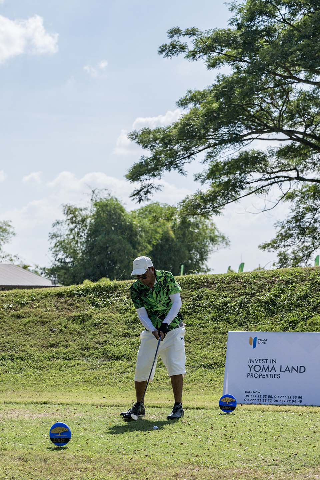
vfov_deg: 27.7
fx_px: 973
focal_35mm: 73
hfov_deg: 18.7
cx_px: 160
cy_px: 240
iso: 200
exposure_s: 1/6400
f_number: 4.5
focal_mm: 73
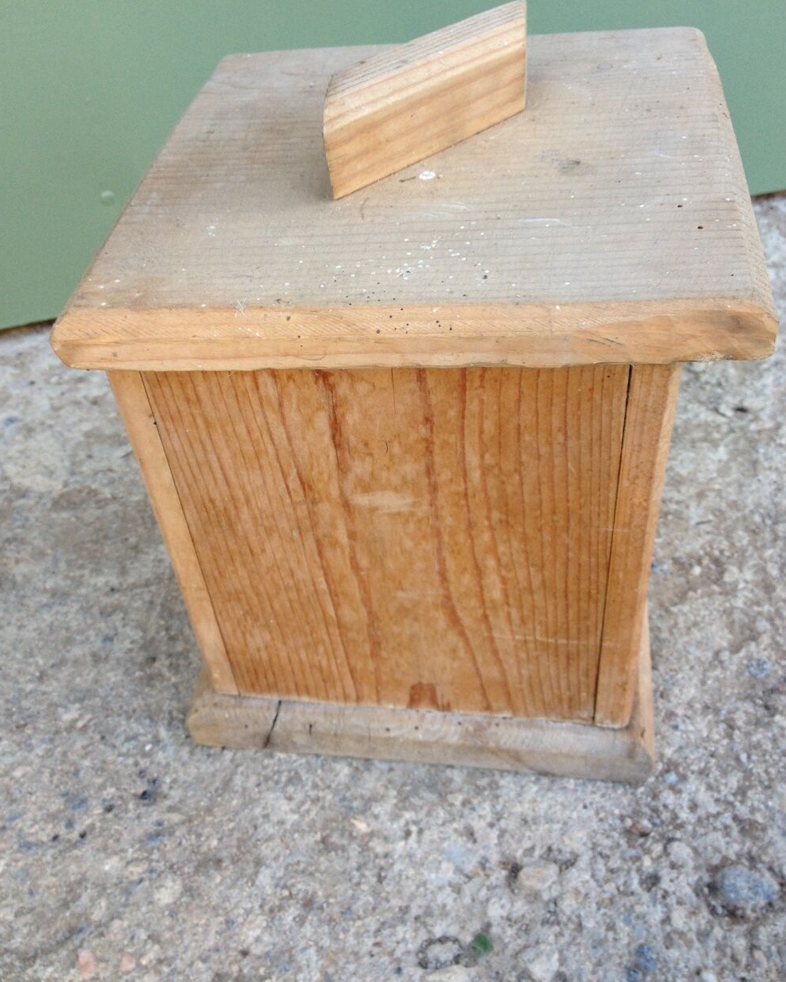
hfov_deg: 40.1
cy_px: 460
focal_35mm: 37
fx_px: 1076
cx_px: 396
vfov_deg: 49.0
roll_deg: +4.2
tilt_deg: -38.0
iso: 80
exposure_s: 1/120
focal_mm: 4.28
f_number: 2.4
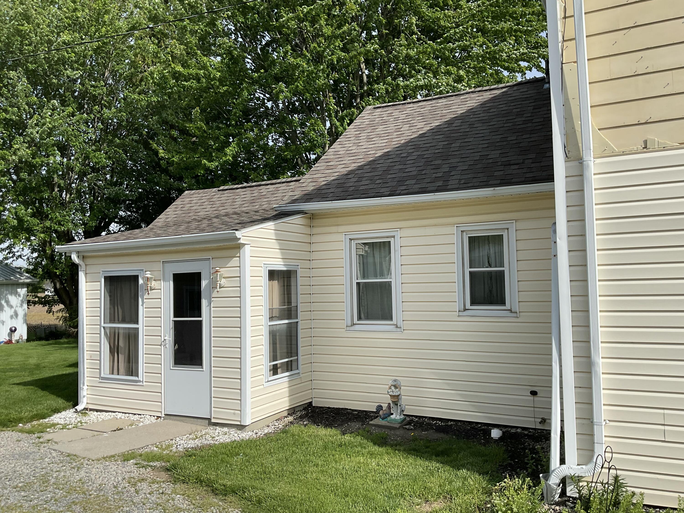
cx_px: 342
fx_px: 573
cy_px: 256
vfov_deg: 48.2
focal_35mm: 29
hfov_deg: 61.7
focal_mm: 3
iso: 16
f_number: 1.8
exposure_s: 1/2058
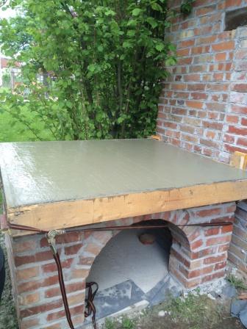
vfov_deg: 60.0
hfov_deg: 46.8
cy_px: 164
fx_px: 285
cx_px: 124
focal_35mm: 30
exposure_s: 1/155
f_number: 2.2
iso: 32
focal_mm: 4.12
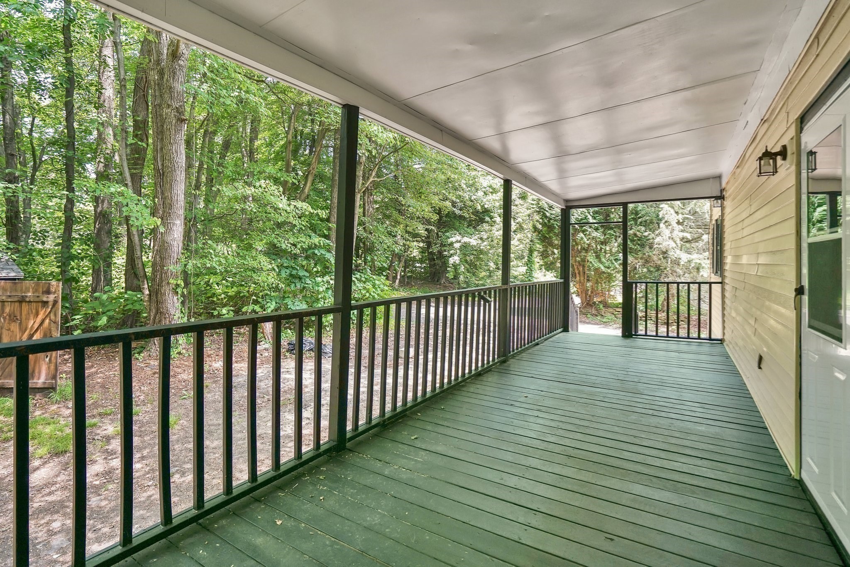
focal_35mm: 16
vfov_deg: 73.7
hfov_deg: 96.7
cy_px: 284
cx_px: 425
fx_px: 378
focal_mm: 16
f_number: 4
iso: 320
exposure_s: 1/160
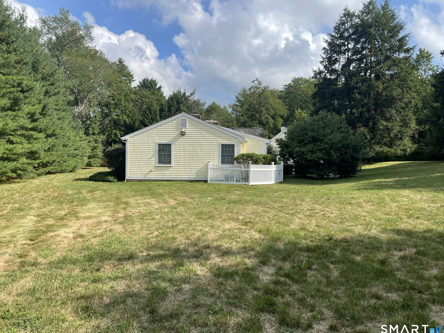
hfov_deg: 65.3
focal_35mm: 27
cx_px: 220
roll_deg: -0.8
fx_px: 346
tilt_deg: -2.0
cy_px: 165
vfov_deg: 51.4
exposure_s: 1/3165
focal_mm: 5.1
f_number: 1.6
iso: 32
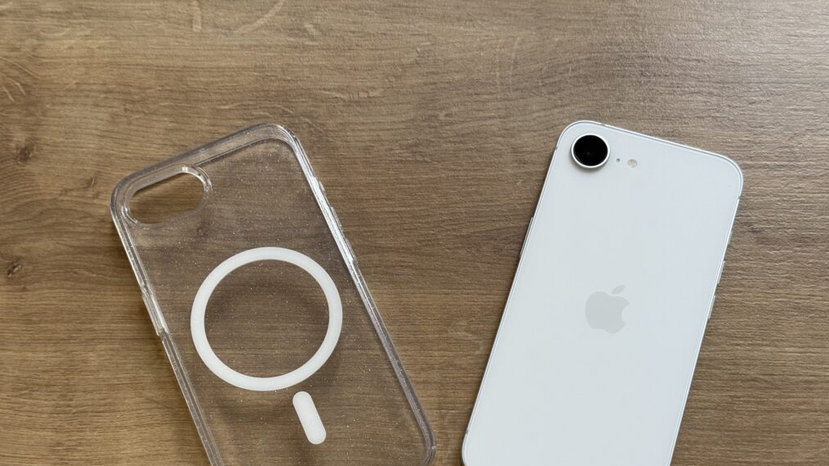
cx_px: 419
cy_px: 313
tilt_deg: -71.9
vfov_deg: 22.5
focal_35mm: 53
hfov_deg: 39.2
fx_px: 1165
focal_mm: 6.76
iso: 100
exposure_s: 1/82
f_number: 1.78
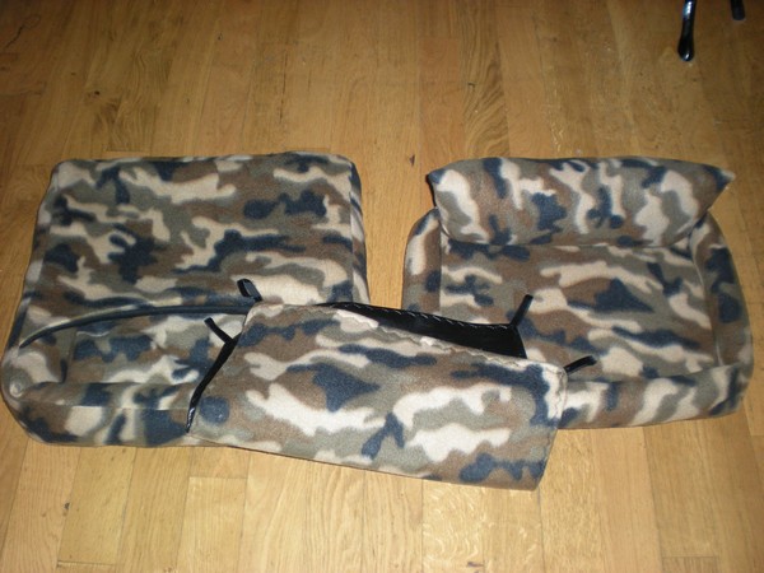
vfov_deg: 37.7
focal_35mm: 38
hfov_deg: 49.0
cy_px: 286
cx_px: 382
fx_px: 839
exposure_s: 1/60
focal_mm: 6.3
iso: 152
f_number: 3.1
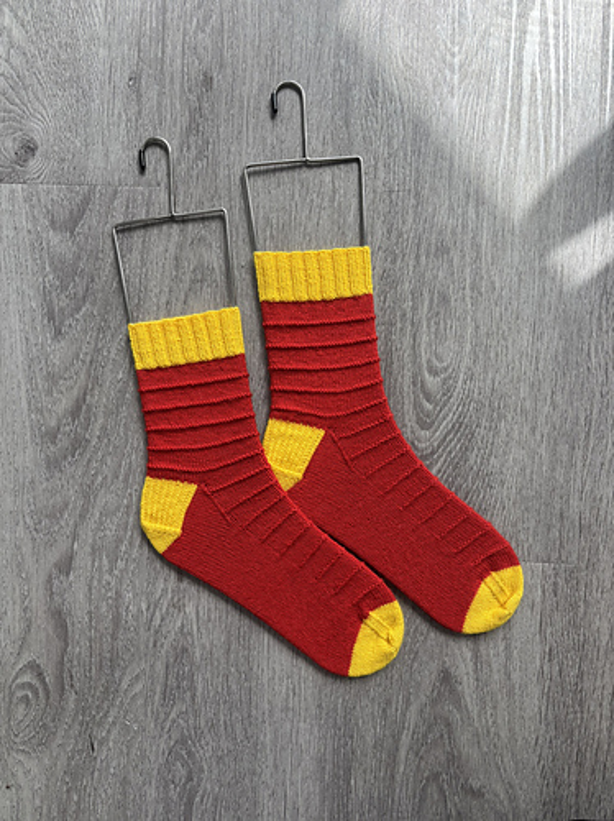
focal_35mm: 26
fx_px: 616
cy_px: 410
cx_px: 307
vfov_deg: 67.4
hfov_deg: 53.0
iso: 40
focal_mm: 5.96
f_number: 1.6
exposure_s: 1/225
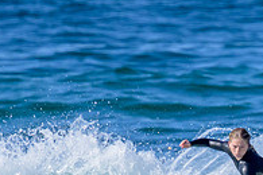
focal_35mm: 2801
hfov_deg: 0.7
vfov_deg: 0.5
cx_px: 315
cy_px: 196
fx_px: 20461
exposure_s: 1/2000
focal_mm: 690
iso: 900
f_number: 11
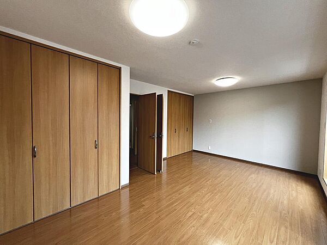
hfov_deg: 106.2
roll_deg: -0.6
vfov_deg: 89.9
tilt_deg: -2.3
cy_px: 122
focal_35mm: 13
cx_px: 164
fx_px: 123
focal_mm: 1.57
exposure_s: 1/99
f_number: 1.8
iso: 100
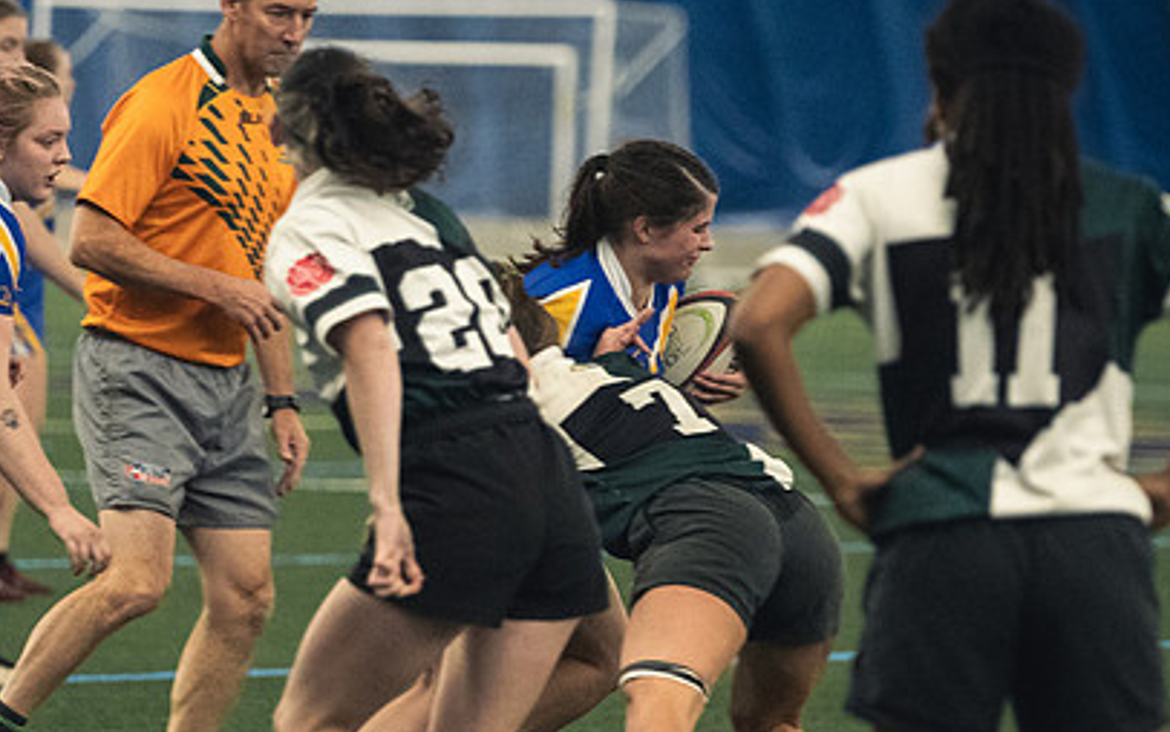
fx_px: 11131
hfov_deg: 6.0
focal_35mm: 349
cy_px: 447
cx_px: 499
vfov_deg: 3.8
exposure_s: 1/500
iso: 8000
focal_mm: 160
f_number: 2.8
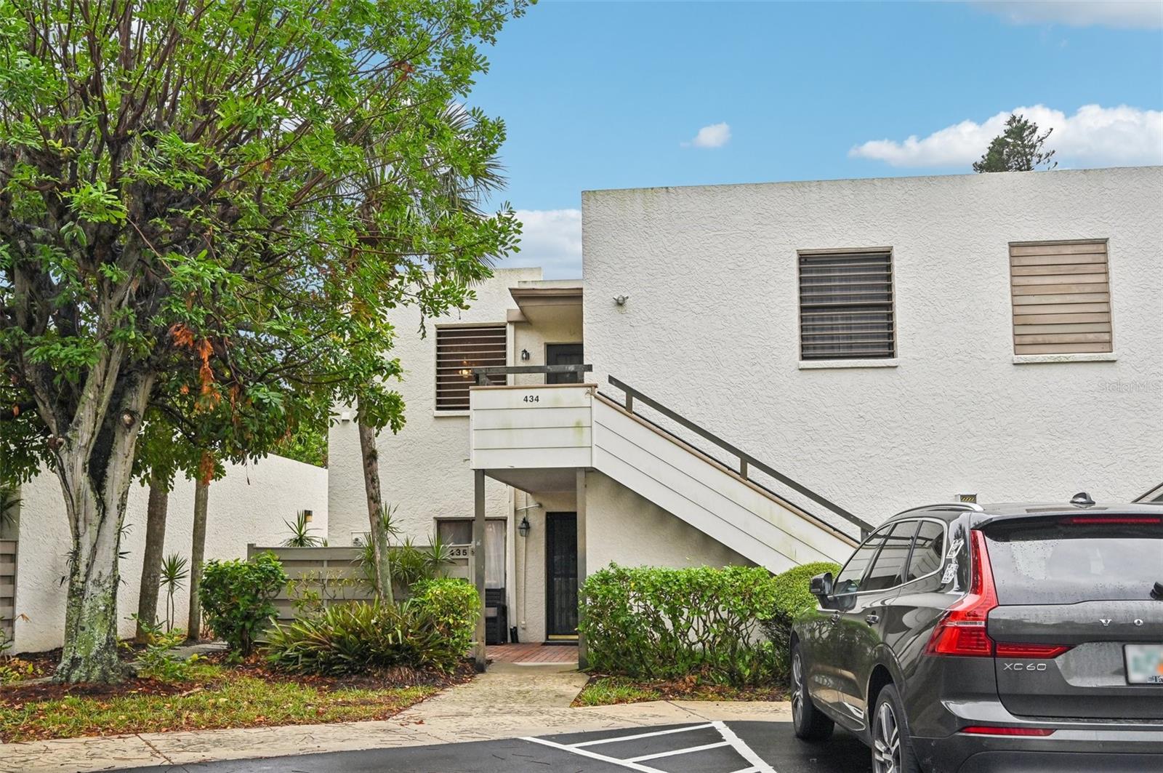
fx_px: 968
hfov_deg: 62.0
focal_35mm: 30
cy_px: 386
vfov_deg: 43.5
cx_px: 582
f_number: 8
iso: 400
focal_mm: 30
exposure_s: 1/200
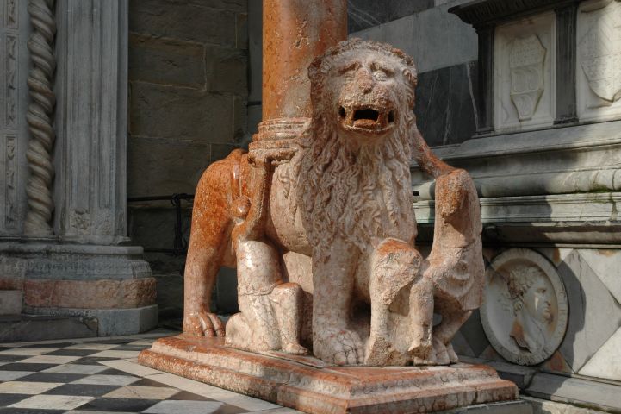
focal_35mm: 52
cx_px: 310
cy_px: 207
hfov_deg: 37.9
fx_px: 905
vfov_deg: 25.7
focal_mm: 35
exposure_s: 1/160
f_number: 7.1
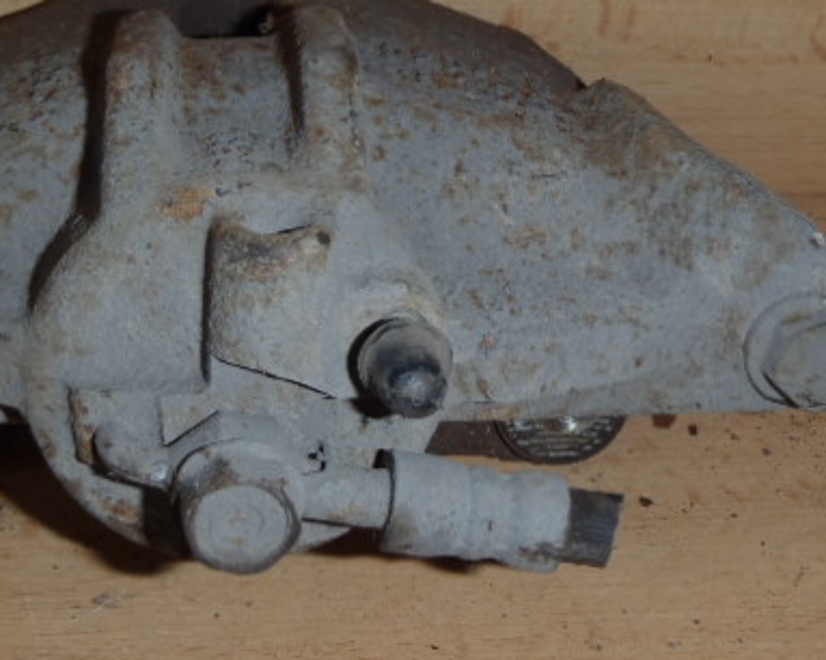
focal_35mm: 62
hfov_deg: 30.2
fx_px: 1515
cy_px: 242
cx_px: 257
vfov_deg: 24.5
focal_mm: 6.83
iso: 100
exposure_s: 1/40
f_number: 4.6
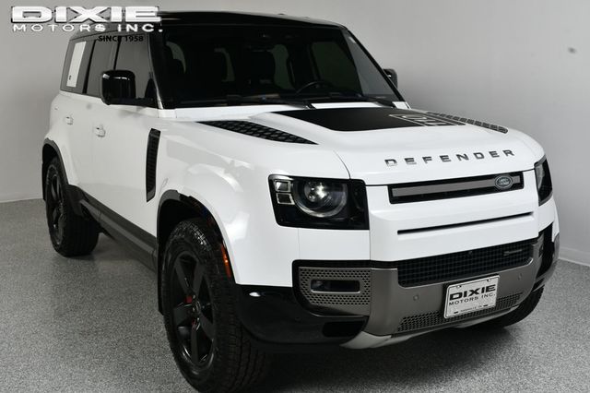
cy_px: 196
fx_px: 737
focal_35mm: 45
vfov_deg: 29.8
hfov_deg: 43.6
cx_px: 295
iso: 100
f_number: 13
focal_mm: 30
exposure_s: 1/160
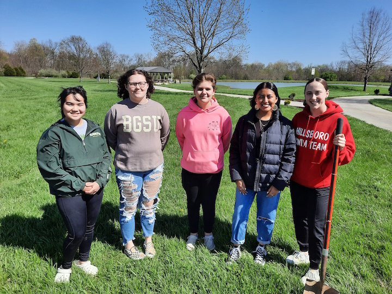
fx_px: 283
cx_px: 196
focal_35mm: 25
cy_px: 147
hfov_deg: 69.4
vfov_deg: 54.9
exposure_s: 1/1277
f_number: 2
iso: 32
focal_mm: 4.6
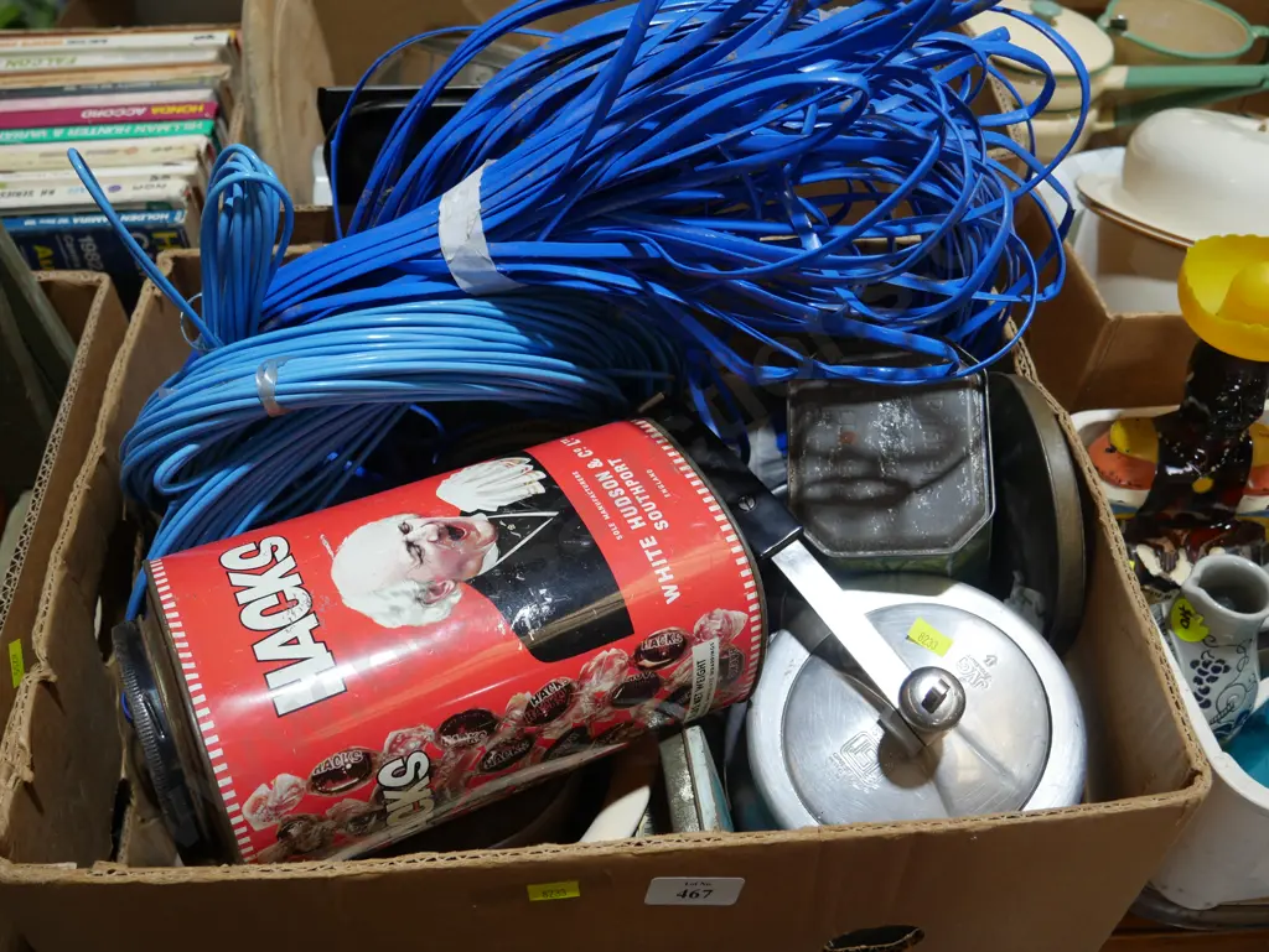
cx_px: 634
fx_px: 1174
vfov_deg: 44.2
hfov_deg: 56.8
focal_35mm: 32
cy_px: 476
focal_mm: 16
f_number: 3.6
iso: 200
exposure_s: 1/80
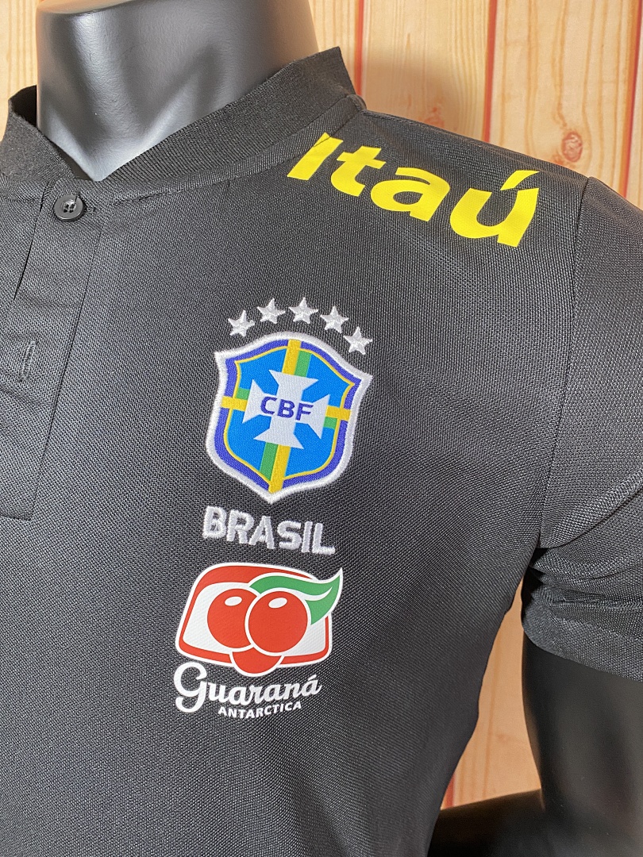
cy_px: 428
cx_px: 322
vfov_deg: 67.3
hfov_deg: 53.1
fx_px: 644
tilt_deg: -9.0
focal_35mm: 26
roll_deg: -2.8
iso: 125
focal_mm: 4.25
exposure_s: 1/71
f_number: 1.8
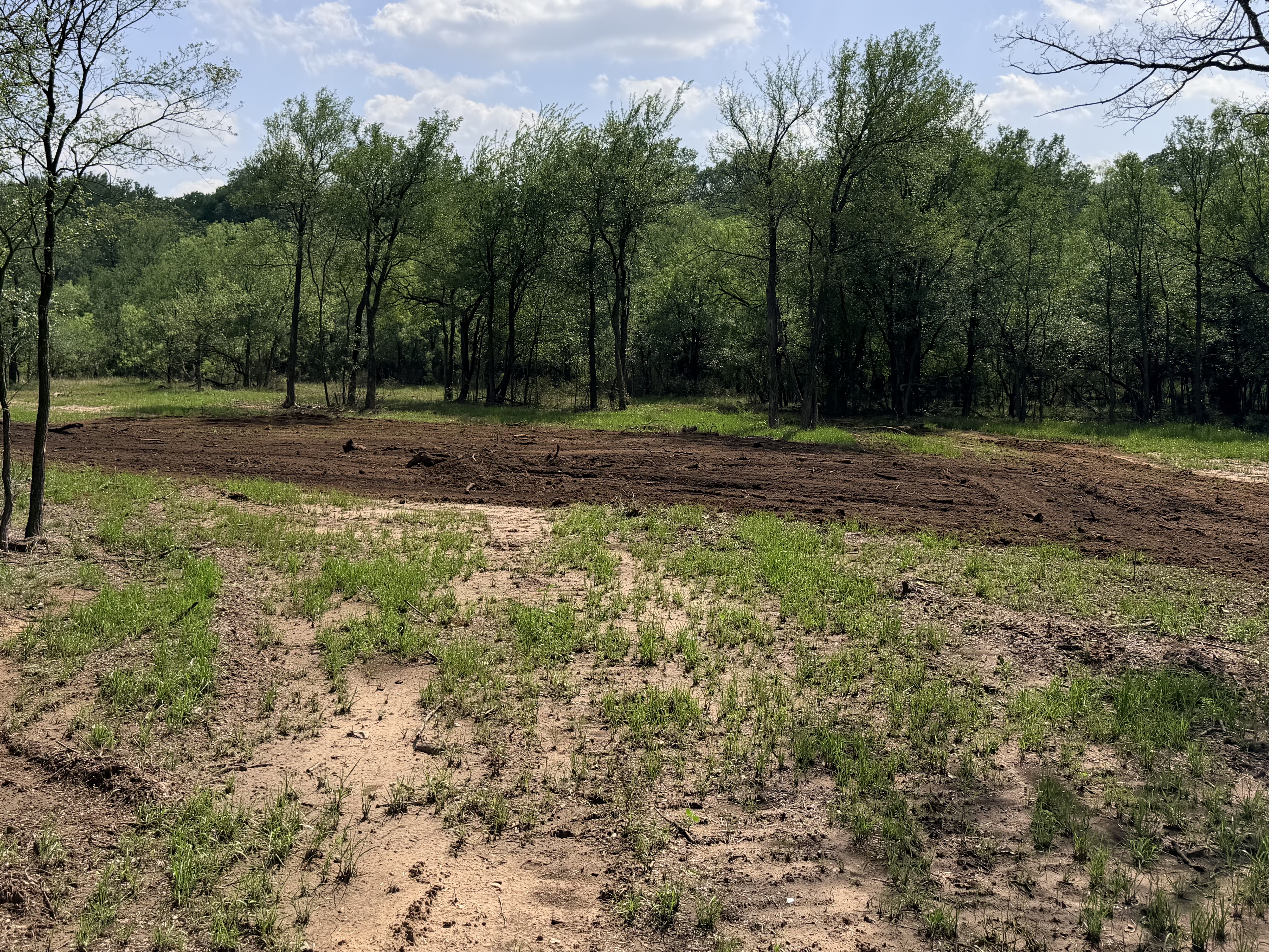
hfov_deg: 55.1
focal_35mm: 33
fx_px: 1210
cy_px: 301
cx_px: 534
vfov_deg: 42.3
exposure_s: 1/9091
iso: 80
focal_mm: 6.76
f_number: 1.78
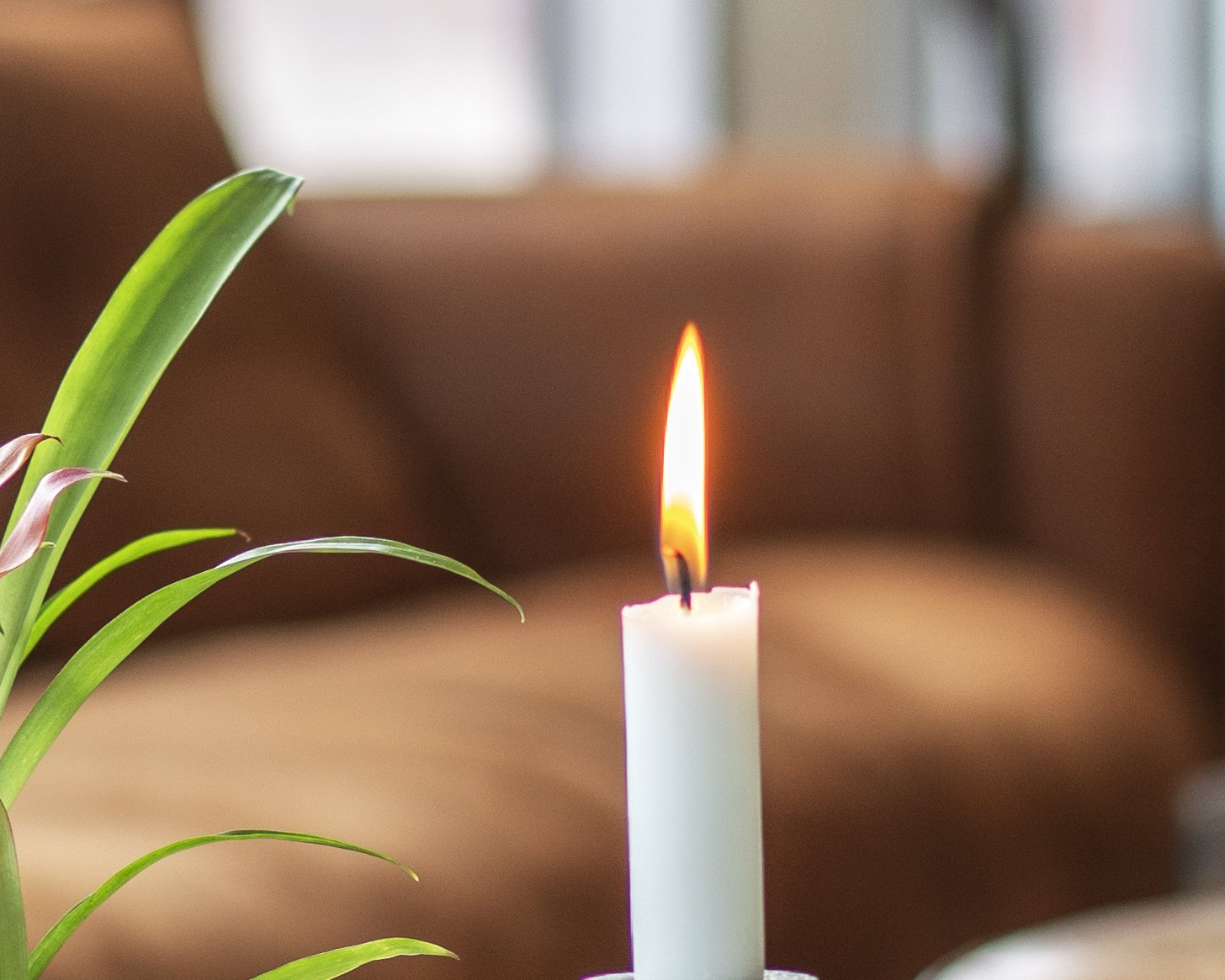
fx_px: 10116
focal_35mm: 279
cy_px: 665
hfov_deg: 6.9
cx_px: 76
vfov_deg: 5.5
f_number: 2.5
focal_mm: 55
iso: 200
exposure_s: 1/80
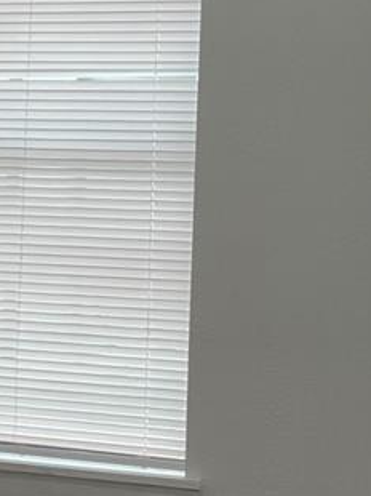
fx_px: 1846
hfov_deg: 10.4
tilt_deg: -1.0
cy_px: 195
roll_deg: -0.5
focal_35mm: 129
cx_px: -425
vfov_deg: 15.3
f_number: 1.6
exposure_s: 1/120
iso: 50
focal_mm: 4.2
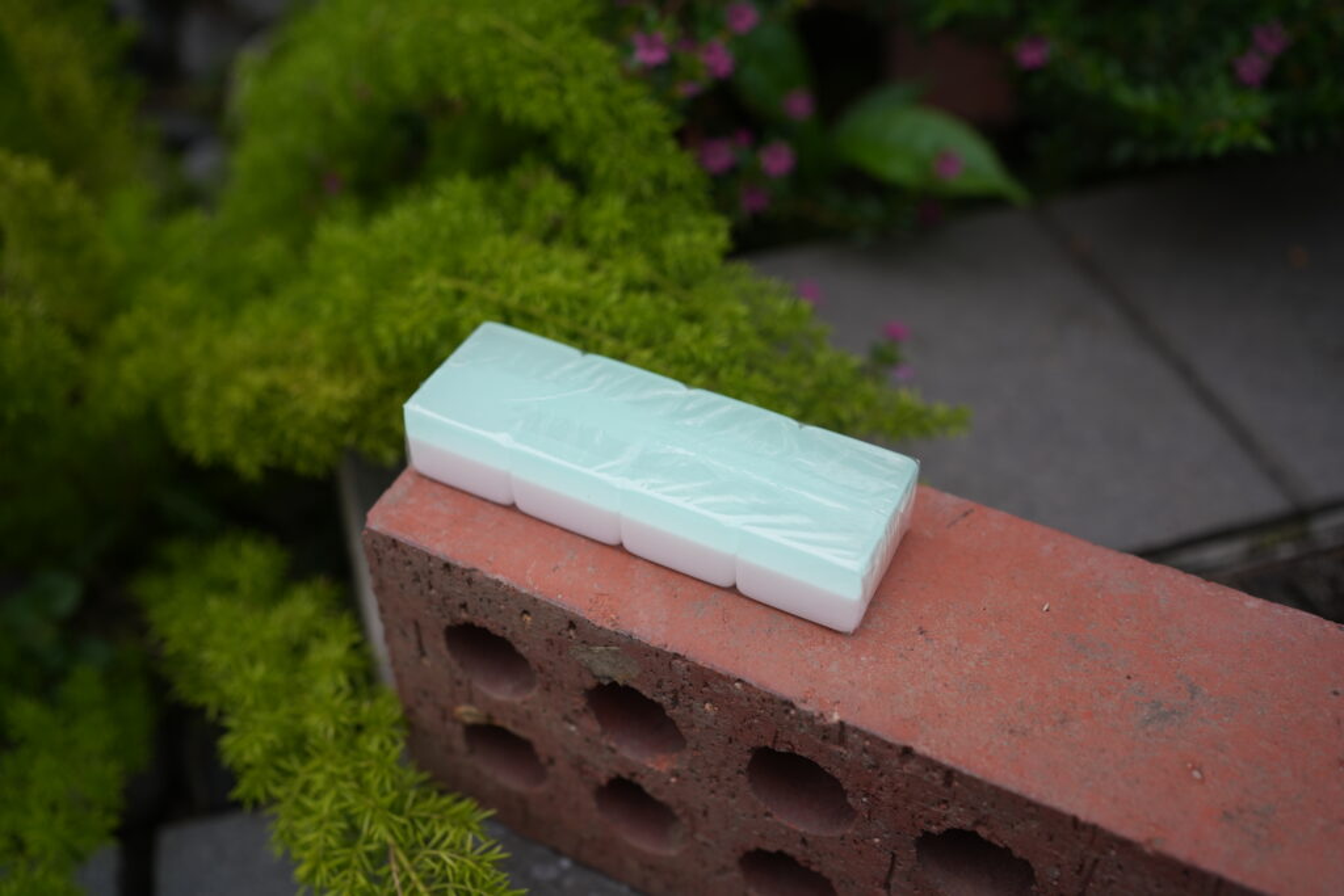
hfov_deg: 54.4
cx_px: 672
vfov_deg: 37.9
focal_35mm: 35
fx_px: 1307
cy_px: 448
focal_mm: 35
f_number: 4
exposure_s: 1/125
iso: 200
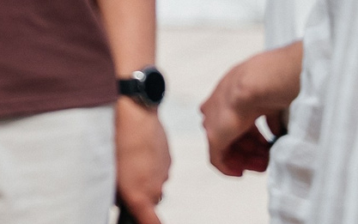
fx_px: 3543
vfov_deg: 3.6
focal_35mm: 363
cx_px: -640
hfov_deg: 5.5
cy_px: -290
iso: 250
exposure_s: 1/1250
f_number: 3.5
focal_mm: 58
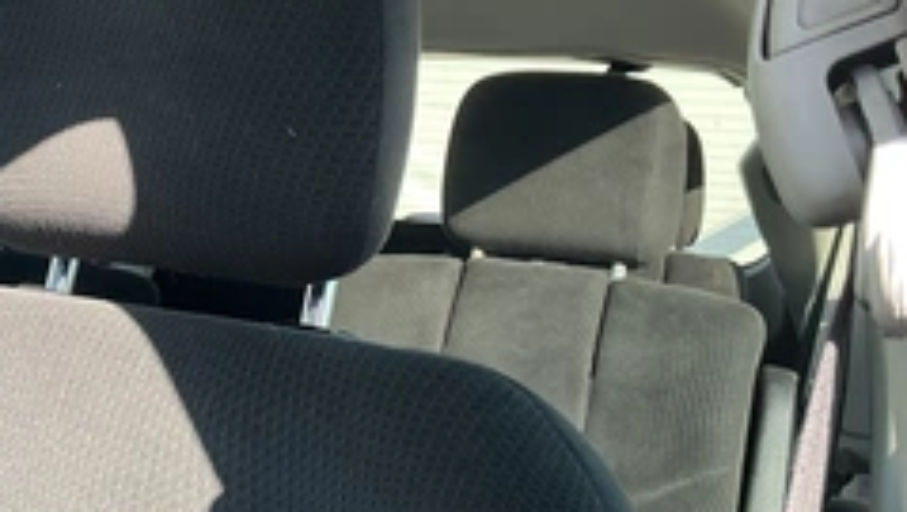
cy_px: 220
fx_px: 1228
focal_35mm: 51
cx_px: 224
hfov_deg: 39.4
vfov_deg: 23.6
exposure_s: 1/122
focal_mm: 3
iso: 50
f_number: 1.8
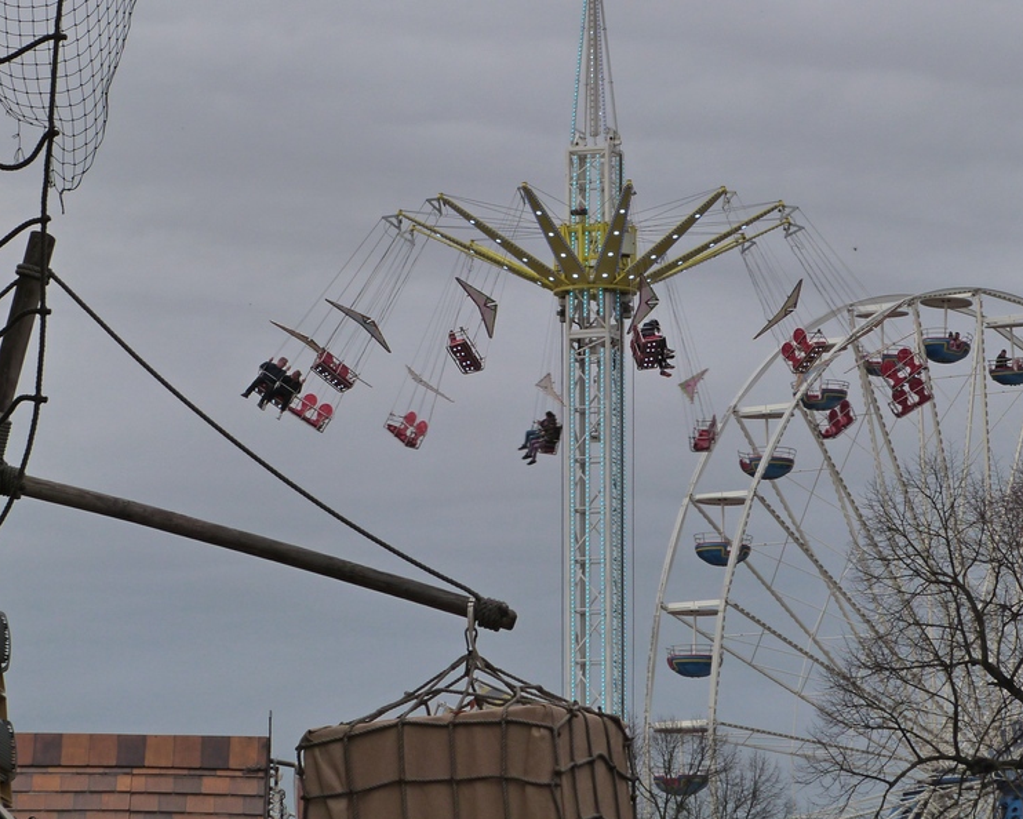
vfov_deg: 8.1
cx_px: 553
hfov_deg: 10.1
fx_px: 5815
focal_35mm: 192
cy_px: 318
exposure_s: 1/250
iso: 160
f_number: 5.6
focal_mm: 26.3
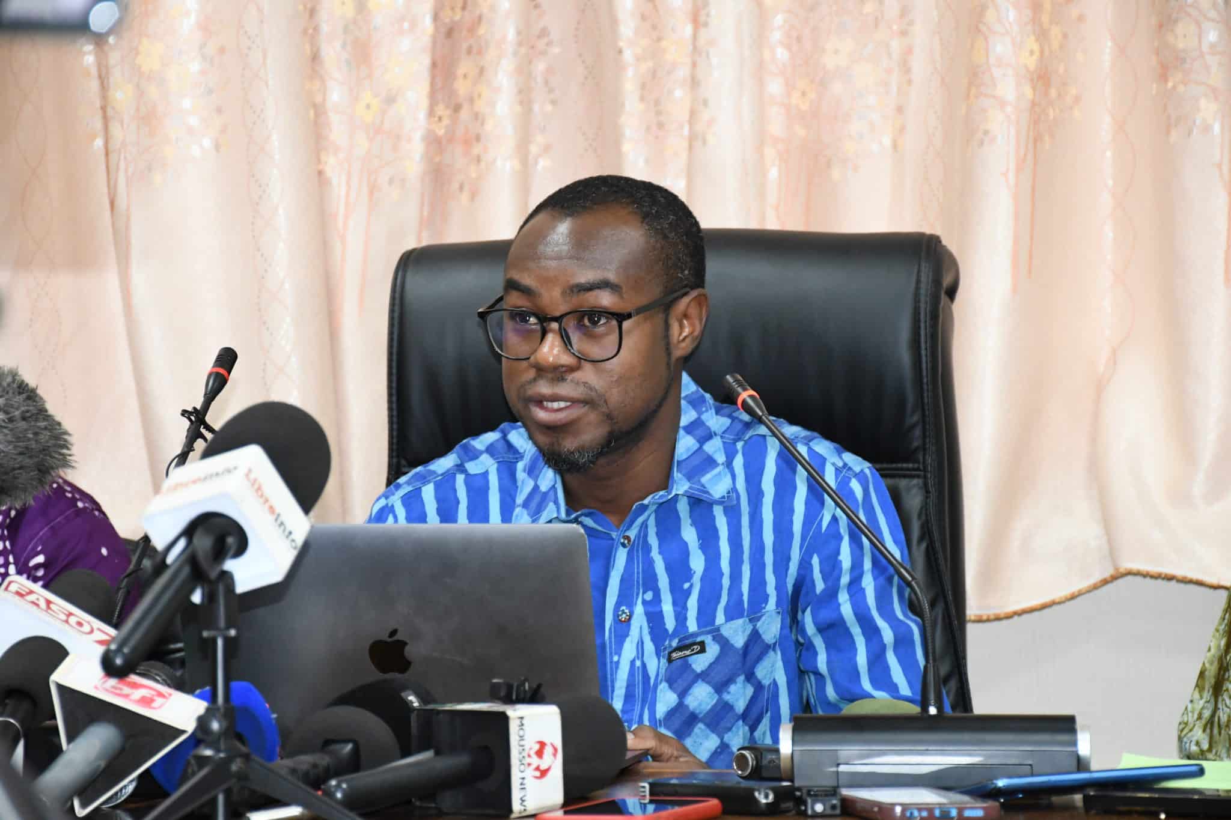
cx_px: 616
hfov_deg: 15.2
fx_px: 4616
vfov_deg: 10.2
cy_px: 410
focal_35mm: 135
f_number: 6.3
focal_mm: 90
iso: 2800
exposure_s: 1/160
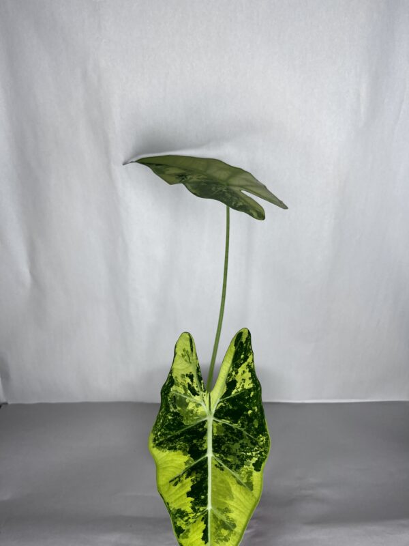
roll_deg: -0.4
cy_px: 273
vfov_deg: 67.3
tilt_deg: -31.4
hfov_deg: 53.1
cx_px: 204
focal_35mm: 26
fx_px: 410
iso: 50
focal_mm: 5.1
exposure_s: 1/389
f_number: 1.6
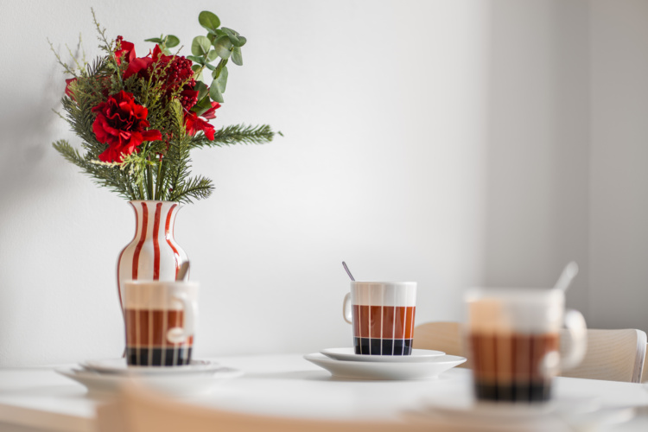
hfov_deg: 23.9
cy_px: 216
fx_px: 1530
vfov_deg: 16.1
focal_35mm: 85
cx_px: 324
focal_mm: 85
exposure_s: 1/25
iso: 100
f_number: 1.8
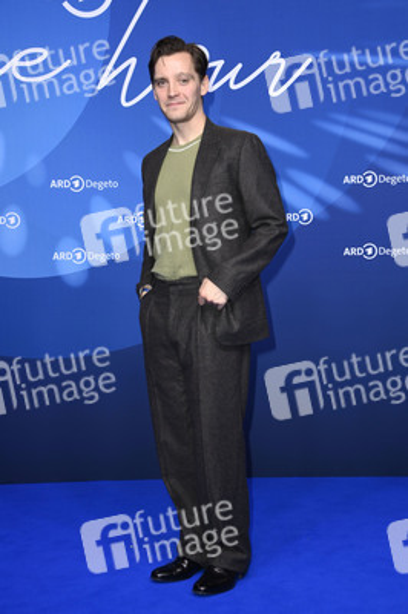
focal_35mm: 58
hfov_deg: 23.3
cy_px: 307
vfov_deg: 34.5
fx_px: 988
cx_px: 204
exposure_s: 1/250
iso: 1250
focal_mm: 58
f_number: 5.6
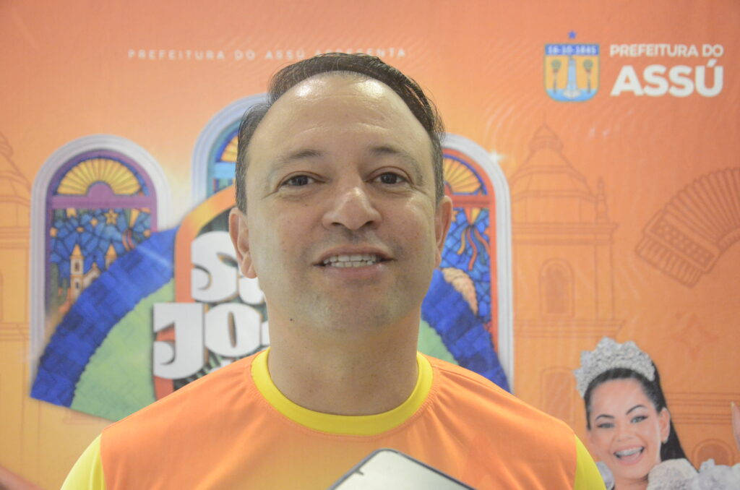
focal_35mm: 42
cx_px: 370
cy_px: 245
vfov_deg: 31.7
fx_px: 861
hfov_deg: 46.5
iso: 6400
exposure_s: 1/80
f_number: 6.3
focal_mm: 28
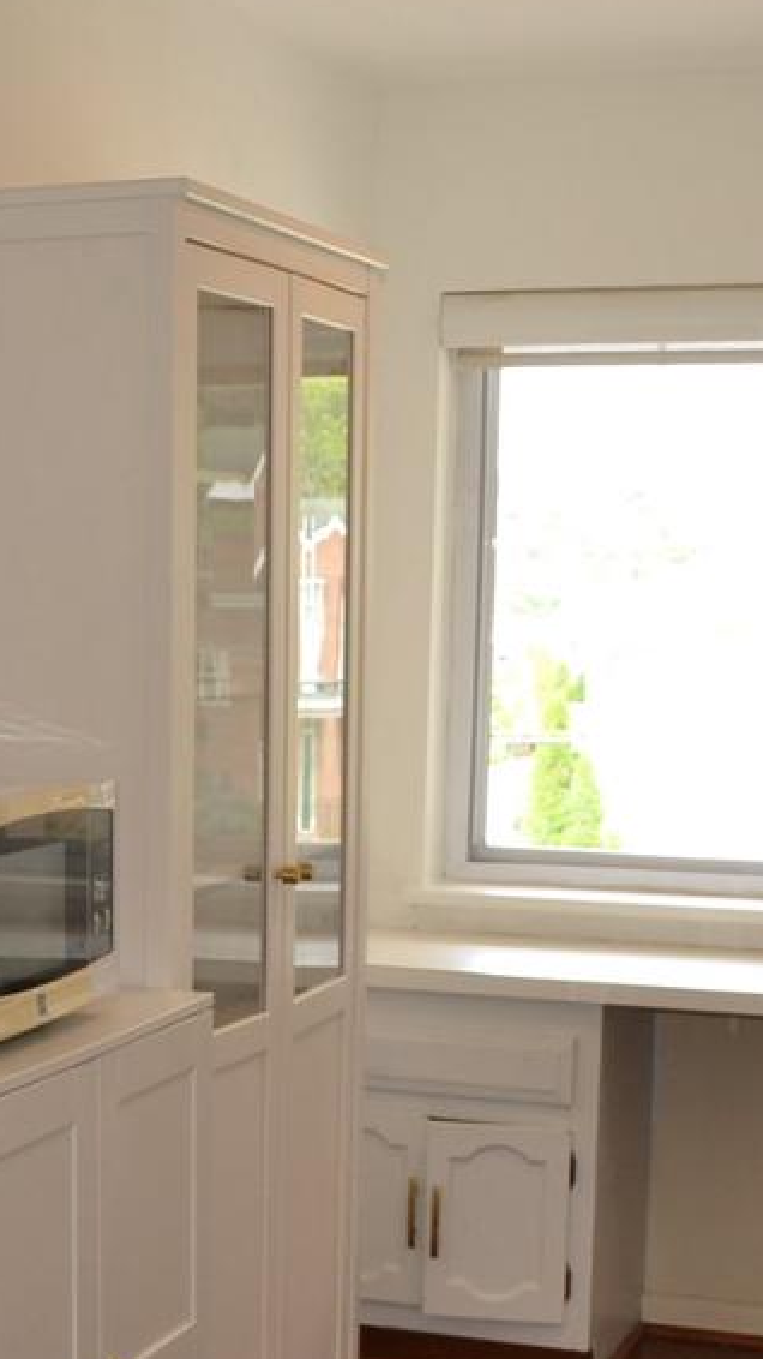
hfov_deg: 16.4
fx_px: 2592
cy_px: 968
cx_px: -14
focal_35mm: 72
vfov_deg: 29.0
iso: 400
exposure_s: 1/100
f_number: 4
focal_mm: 18
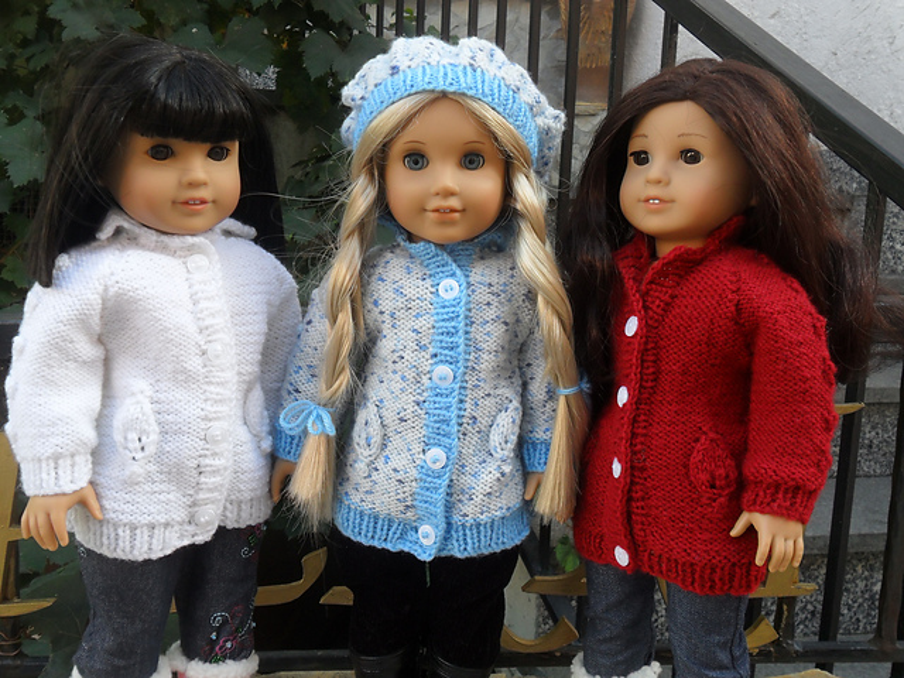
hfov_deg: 50.1
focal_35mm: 37
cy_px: 339
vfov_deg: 38.7
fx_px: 966
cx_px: 452
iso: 100
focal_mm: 6.6
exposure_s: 1/60
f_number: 4
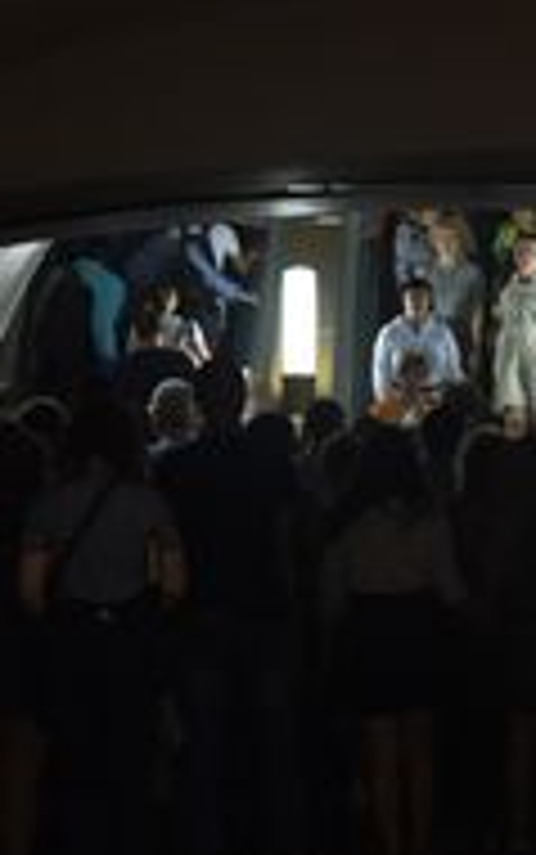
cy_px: 171
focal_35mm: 263
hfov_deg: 5.0
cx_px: 640
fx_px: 6138
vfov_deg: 8.0
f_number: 3.2
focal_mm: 70
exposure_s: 1/320
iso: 1250
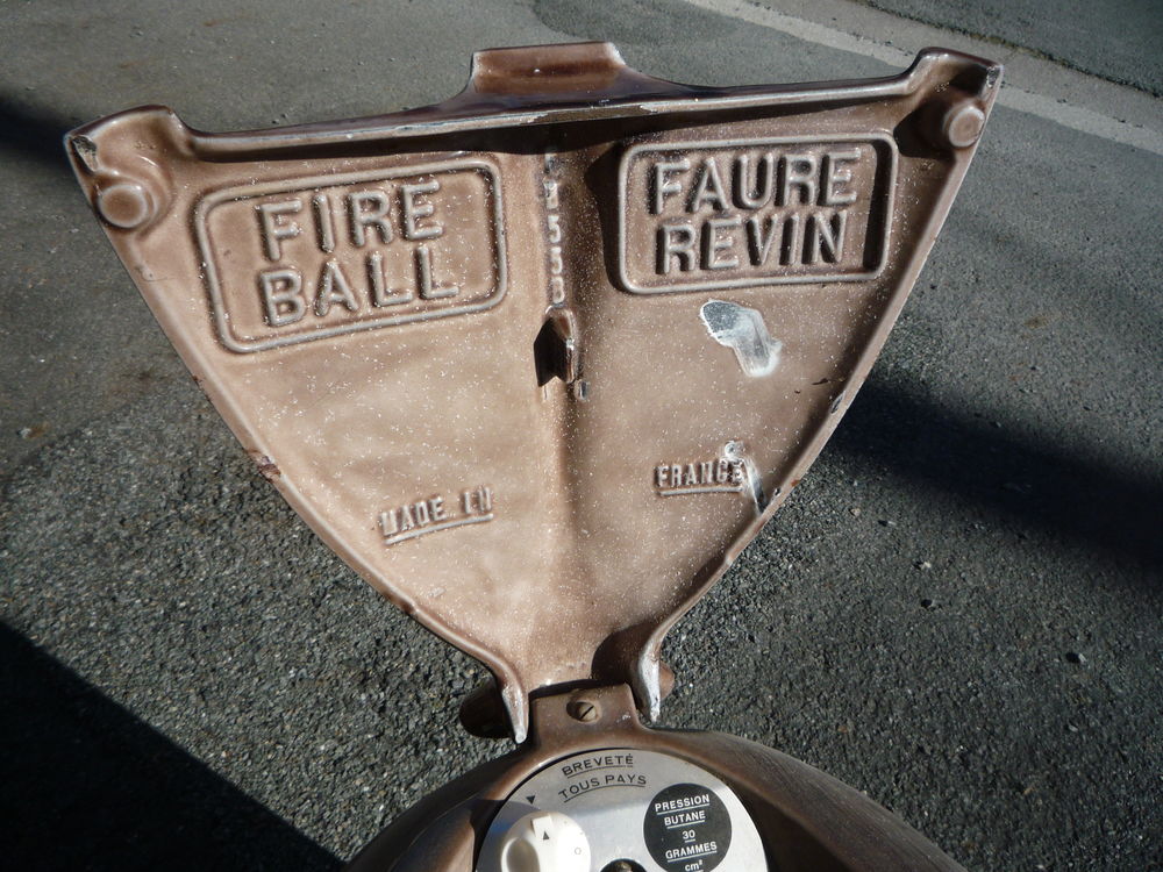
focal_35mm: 30
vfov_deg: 46.8
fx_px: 1008
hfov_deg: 60.0
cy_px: 436
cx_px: 582
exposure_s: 1/400
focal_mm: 5.2
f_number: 5.6
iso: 100
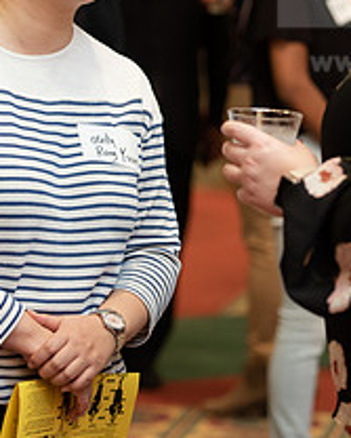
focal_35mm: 209
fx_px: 2708
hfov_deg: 7.4
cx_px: 214
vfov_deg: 9.2
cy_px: 106
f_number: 3.2
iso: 1600
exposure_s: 1/200
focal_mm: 80
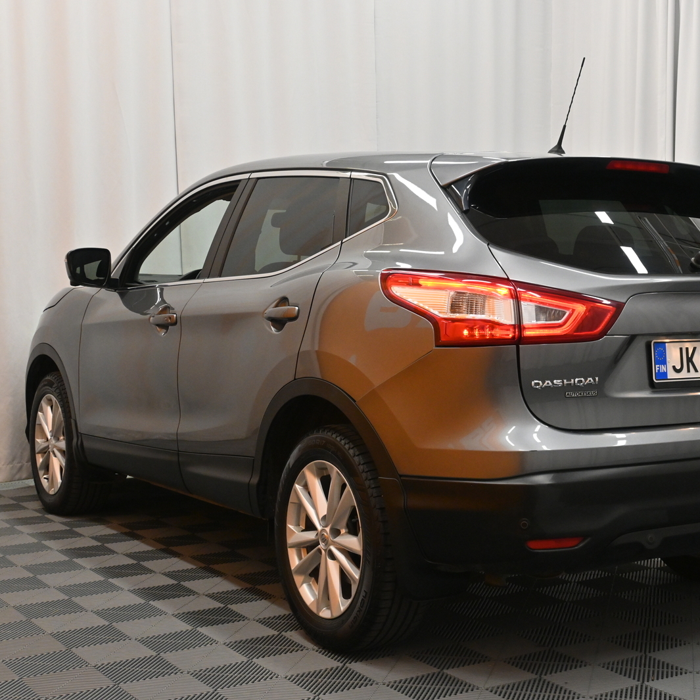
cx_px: 459
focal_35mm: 53
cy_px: 346
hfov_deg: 31.8
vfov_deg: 32.0
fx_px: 1220
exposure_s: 1/100
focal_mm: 27.5
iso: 1250
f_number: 6.3
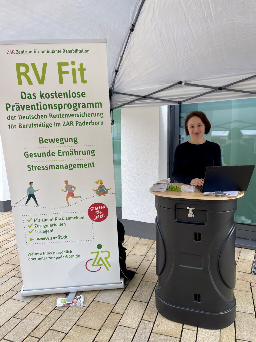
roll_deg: +0.7
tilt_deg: -5.3
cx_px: 128
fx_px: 247
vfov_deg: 69.4
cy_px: 171
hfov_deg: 54.9
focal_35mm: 25
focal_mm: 5.1
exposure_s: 1/642
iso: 32
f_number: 1.6
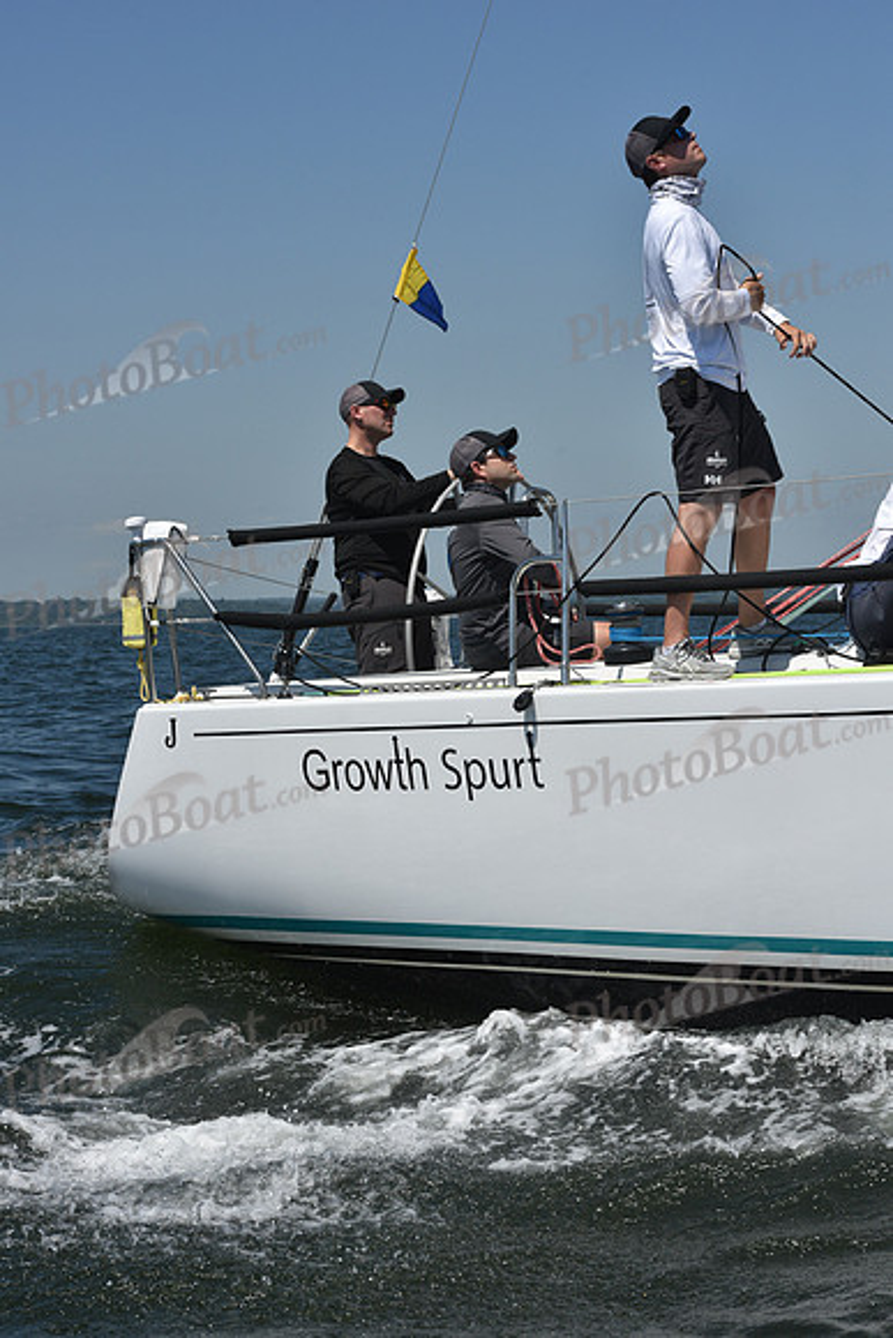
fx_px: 2975
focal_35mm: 80
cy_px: 669
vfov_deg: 25.4
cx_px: 446
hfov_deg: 17.1
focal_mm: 80
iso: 250
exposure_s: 1/1250
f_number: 10
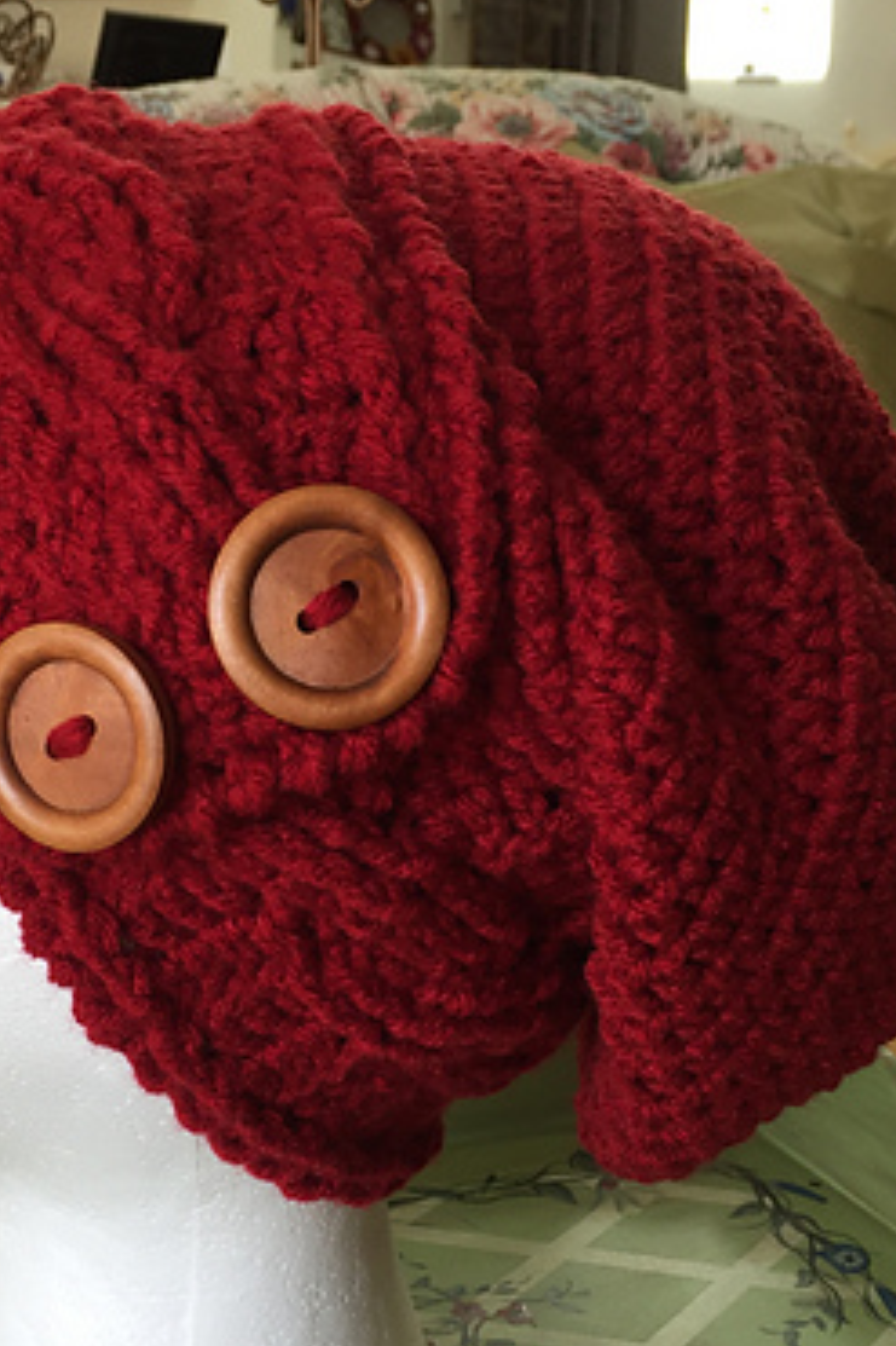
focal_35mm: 52
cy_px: 816
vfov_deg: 38.0
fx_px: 1943
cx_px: 341
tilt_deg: -16.3
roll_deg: -0.8
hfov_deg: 25.9
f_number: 2.2
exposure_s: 1/120
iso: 50
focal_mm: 4.15
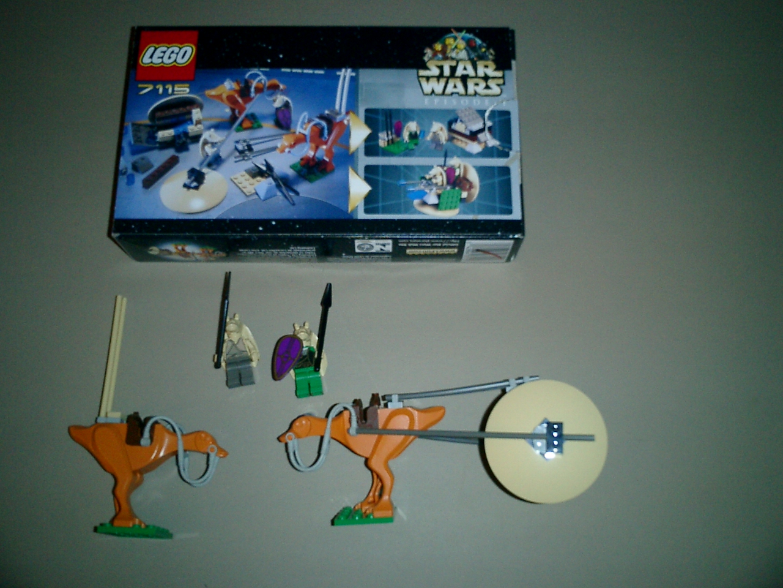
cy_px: 294
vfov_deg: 39.7
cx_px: 392
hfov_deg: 51.4
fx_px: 814
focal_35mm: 36
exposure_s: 1/30
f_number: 3.2
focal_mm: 7.5
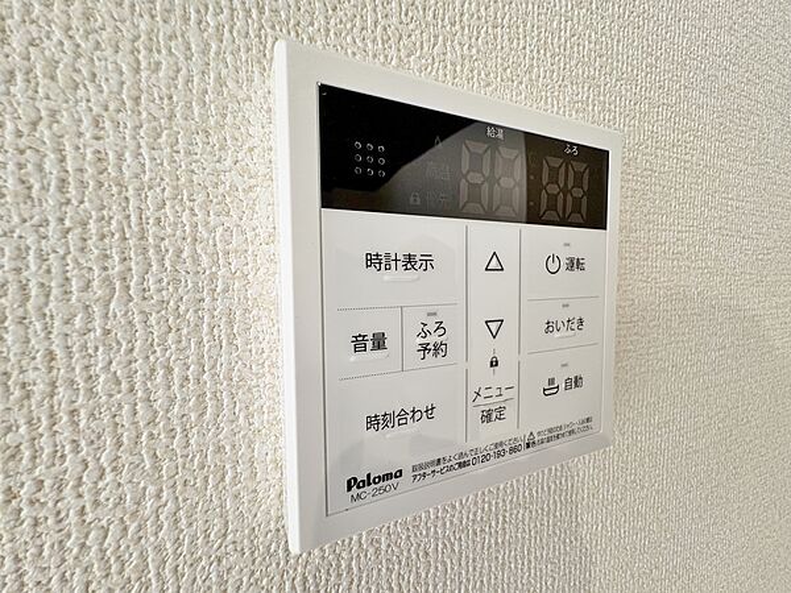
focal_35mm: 14
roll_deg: +0.1
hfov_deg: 102.1
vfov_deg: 85.7
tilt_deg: -3.2
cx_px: 396
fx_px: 320
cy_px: 296
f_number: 2.2
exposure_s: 1/68
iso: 200
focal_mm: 2.22
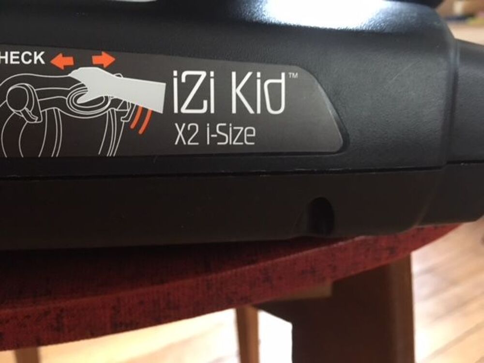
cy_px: 182
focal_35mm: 29
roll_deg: +0.4
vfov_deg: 48.2
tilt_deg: -16.9
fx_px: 405
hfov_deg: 61.7
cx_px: 242
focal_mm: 4.15
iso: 320
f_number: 2.2
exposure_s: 1/17
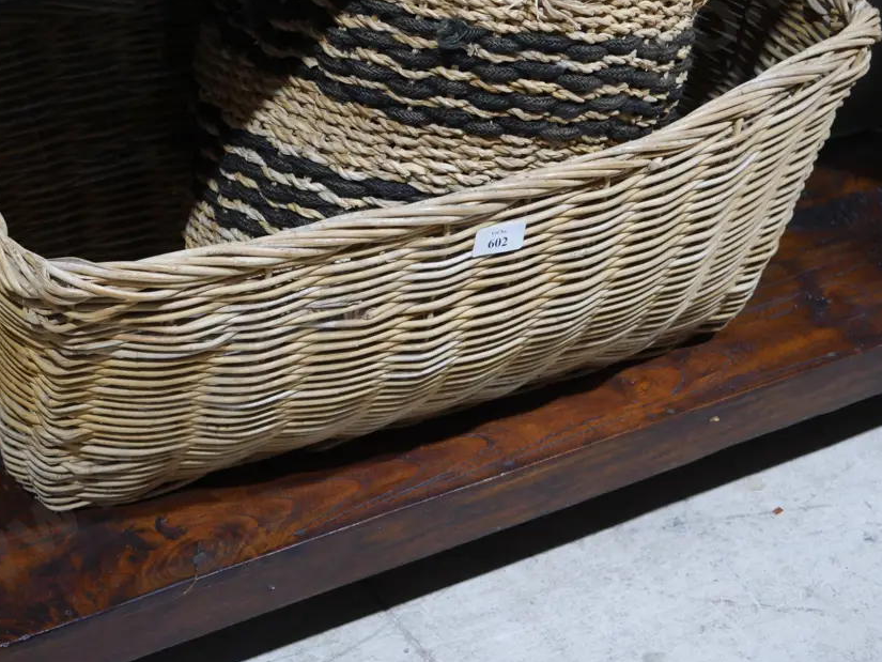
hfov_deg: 25.3
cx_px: 394
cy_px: 263
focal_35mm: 77
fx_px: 1962
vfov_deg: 19.1
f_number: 5.4
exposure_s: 1/80
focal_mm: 31
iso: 1000
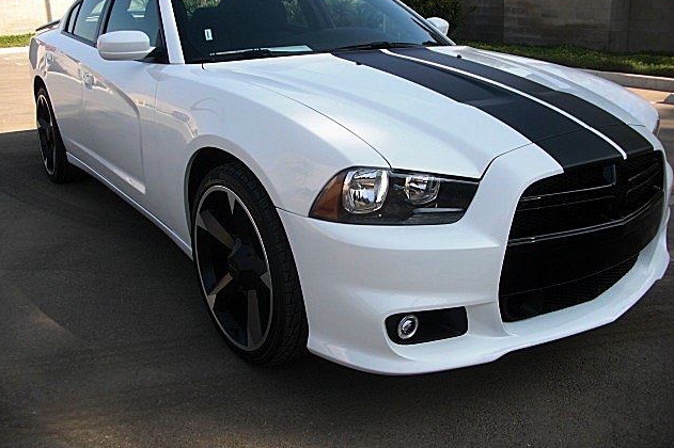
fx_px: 711
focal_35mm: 38
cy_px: 210
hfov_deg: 50.7
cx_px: 338
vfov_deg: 35.0
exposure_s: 1/500
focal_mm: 6.3
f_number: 2.8
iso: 50
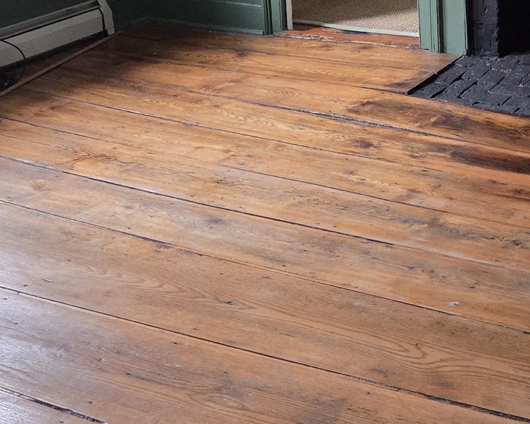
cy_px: -97
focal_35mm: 71
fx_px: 1114
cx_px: 562
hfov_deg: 25.1
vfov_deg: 20.1
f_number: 1.8
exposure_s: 1/120
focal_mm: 5.4
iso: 1250
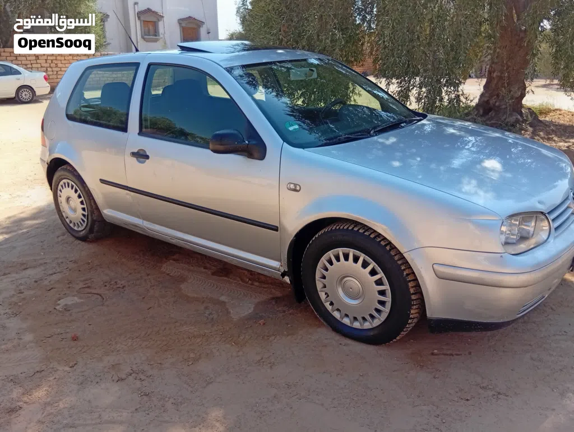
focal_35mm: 27
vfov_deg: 51.5
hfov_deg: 65.2
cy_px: 216
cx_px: 287
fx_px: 448
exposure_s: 1/613
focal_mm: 3.84
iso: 50
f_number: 1.8
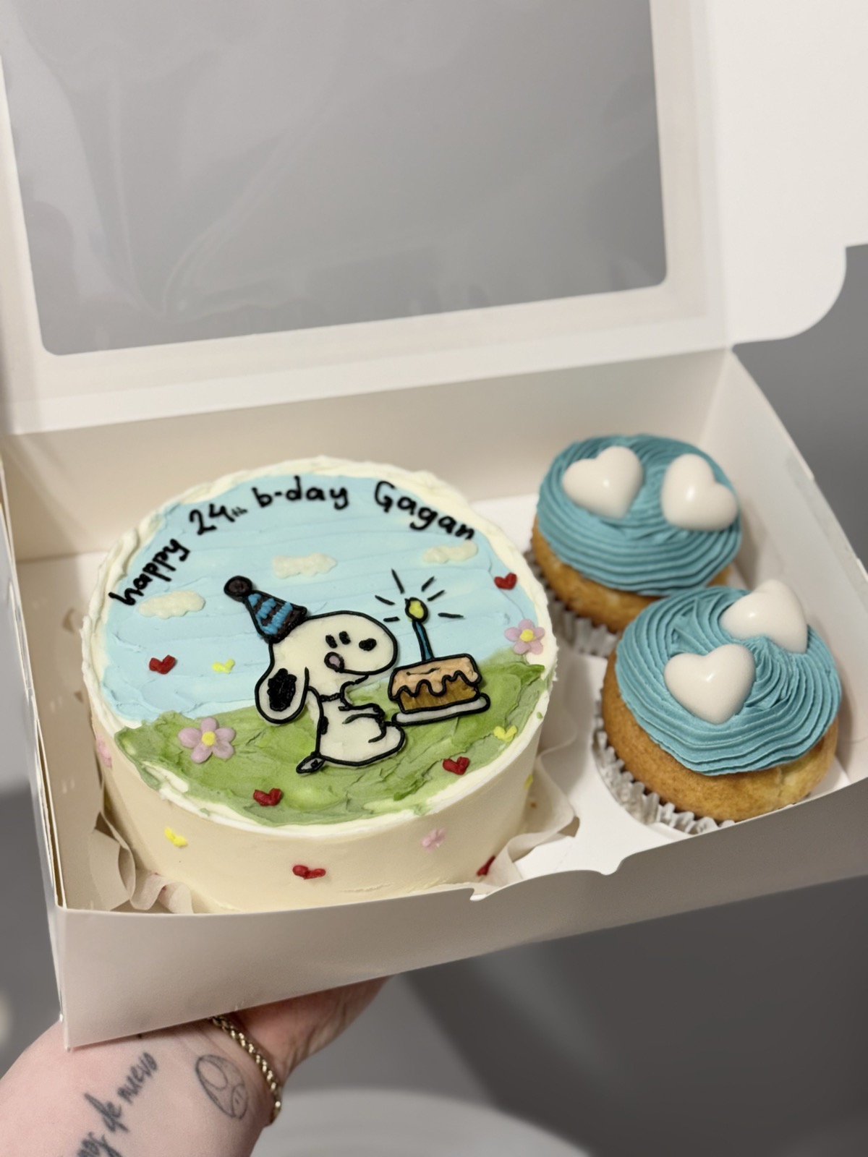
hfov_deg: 30.3
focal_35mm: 48
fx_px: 1605
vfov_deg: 39.7
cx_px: 434
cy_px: 578
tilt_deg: -28.8
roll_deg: -1.6
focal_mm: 6.76
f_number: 1.78
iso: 50
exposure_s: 1/60
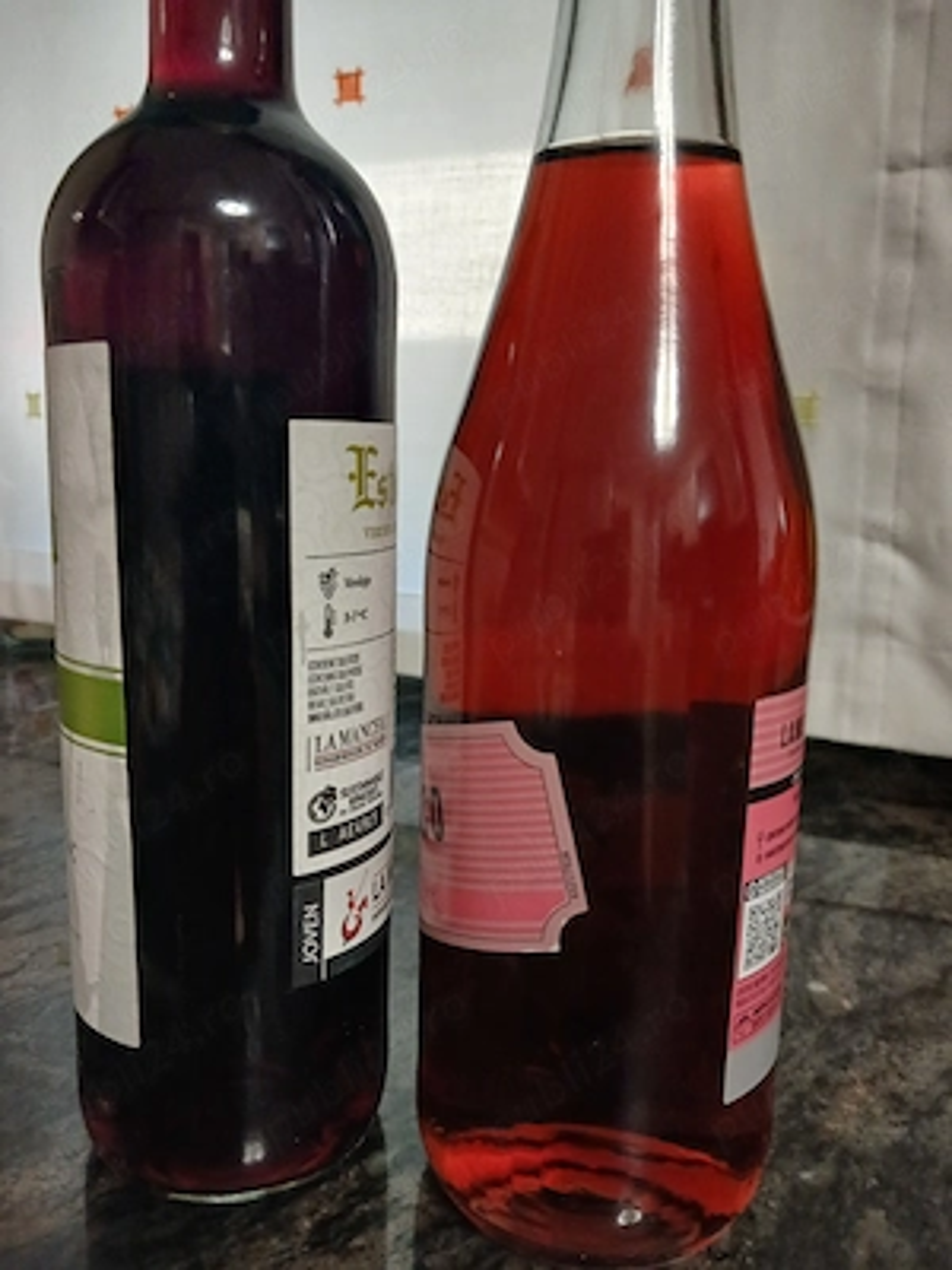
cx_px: 476
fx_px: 990
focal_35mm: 27
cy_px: 635
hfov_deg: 51.4
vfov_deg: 65.3
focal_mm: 3.98
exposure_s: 1/25
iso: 320
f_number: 1.8
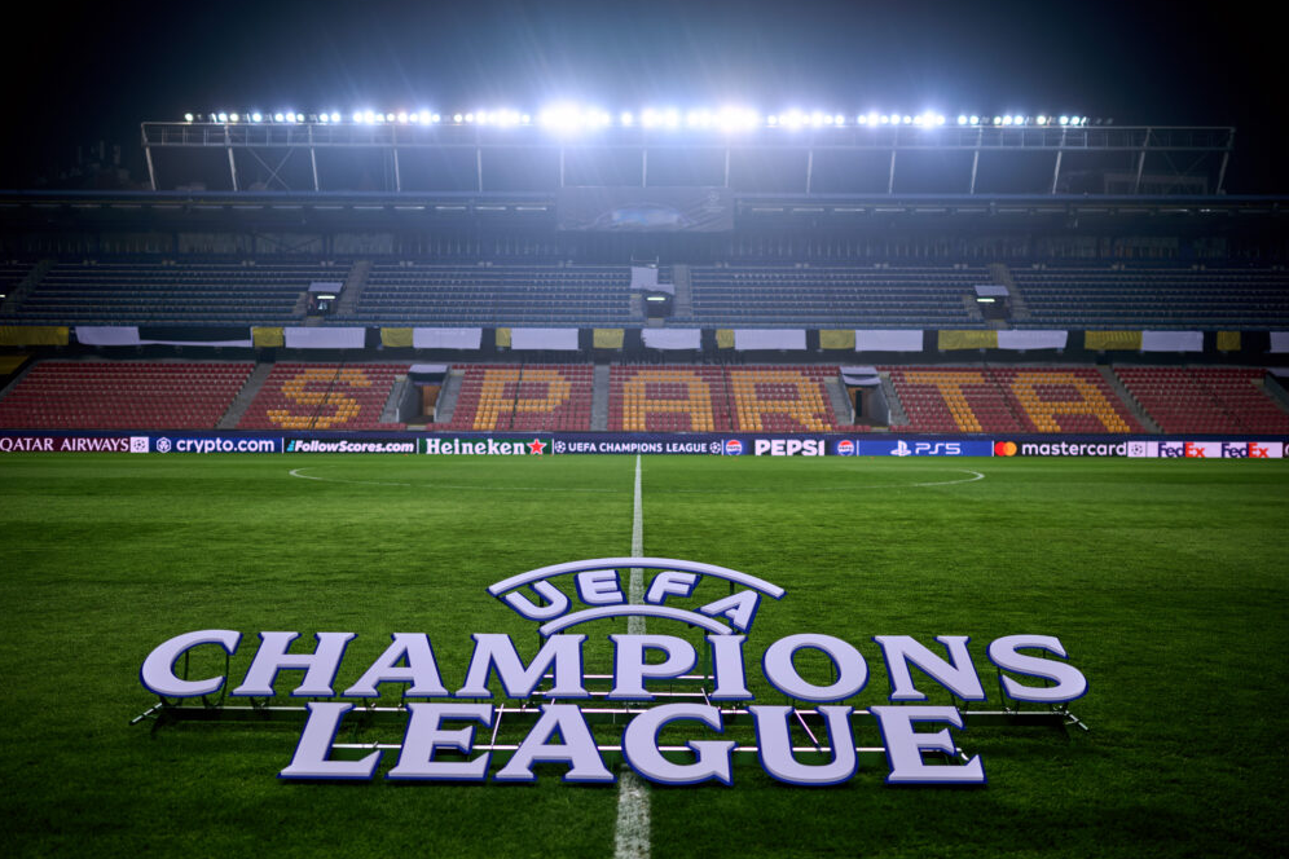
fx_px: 1289
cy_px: 433
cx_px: 638
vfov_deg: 36.9
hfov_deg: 53.1
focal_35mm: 36
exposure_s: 1/400
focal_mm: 35
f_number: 1.8
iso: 64
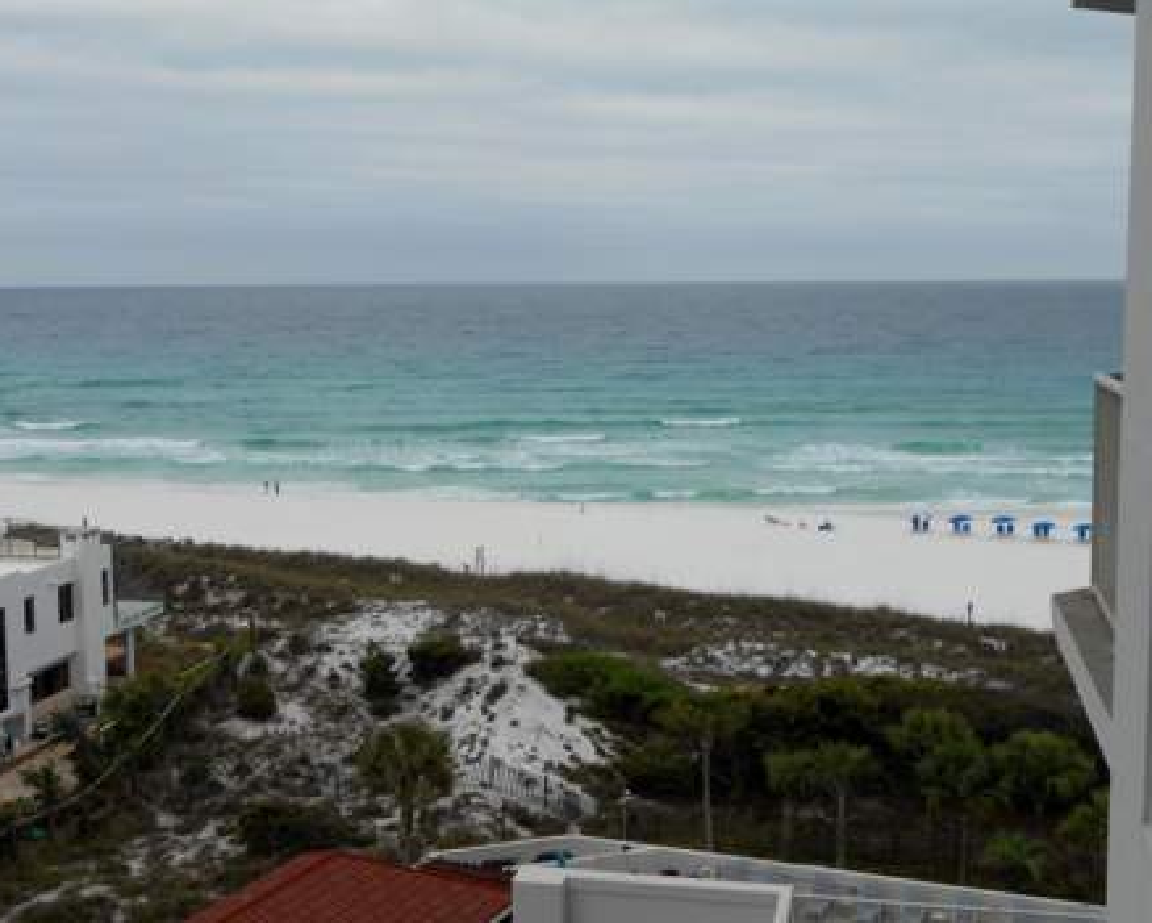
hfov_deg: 39.5
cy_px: 469
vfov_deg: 32.1
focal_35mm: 47
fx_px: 1604
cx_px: 563
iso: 80
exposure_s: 1/640
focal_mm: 7.8
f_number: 4.5
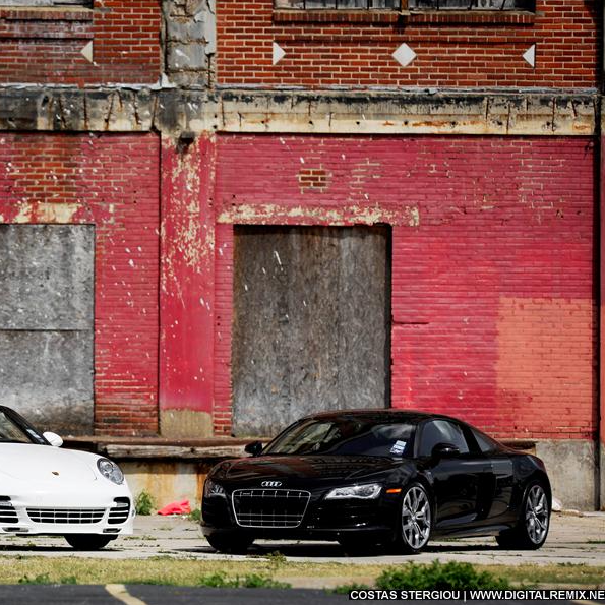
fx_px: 5082
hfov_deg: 6.8
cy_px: 304
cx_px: 160
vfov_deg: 6.8
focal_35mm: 257
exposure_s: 1/8000
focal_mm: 200
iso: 100
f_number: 2.8
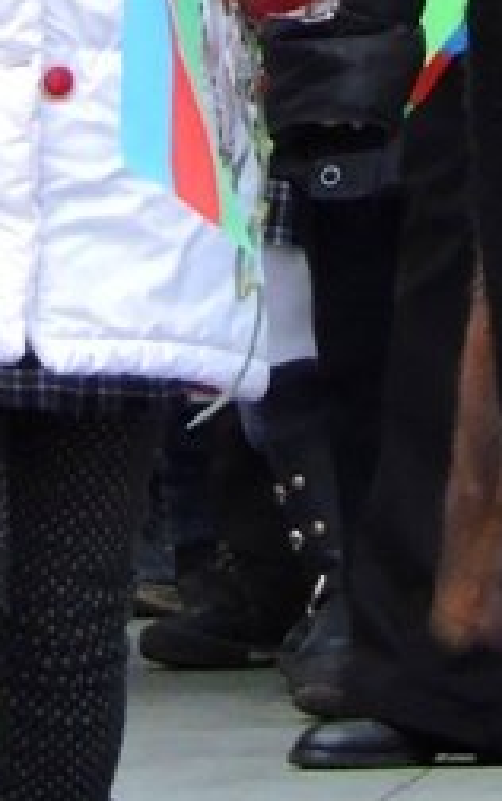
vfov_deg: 1.1
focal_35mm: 1847
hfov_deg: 0.7
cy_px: -709
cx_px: 262
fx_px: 40338
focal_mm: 59.1
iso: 400
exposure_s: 1/200
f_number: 5.5
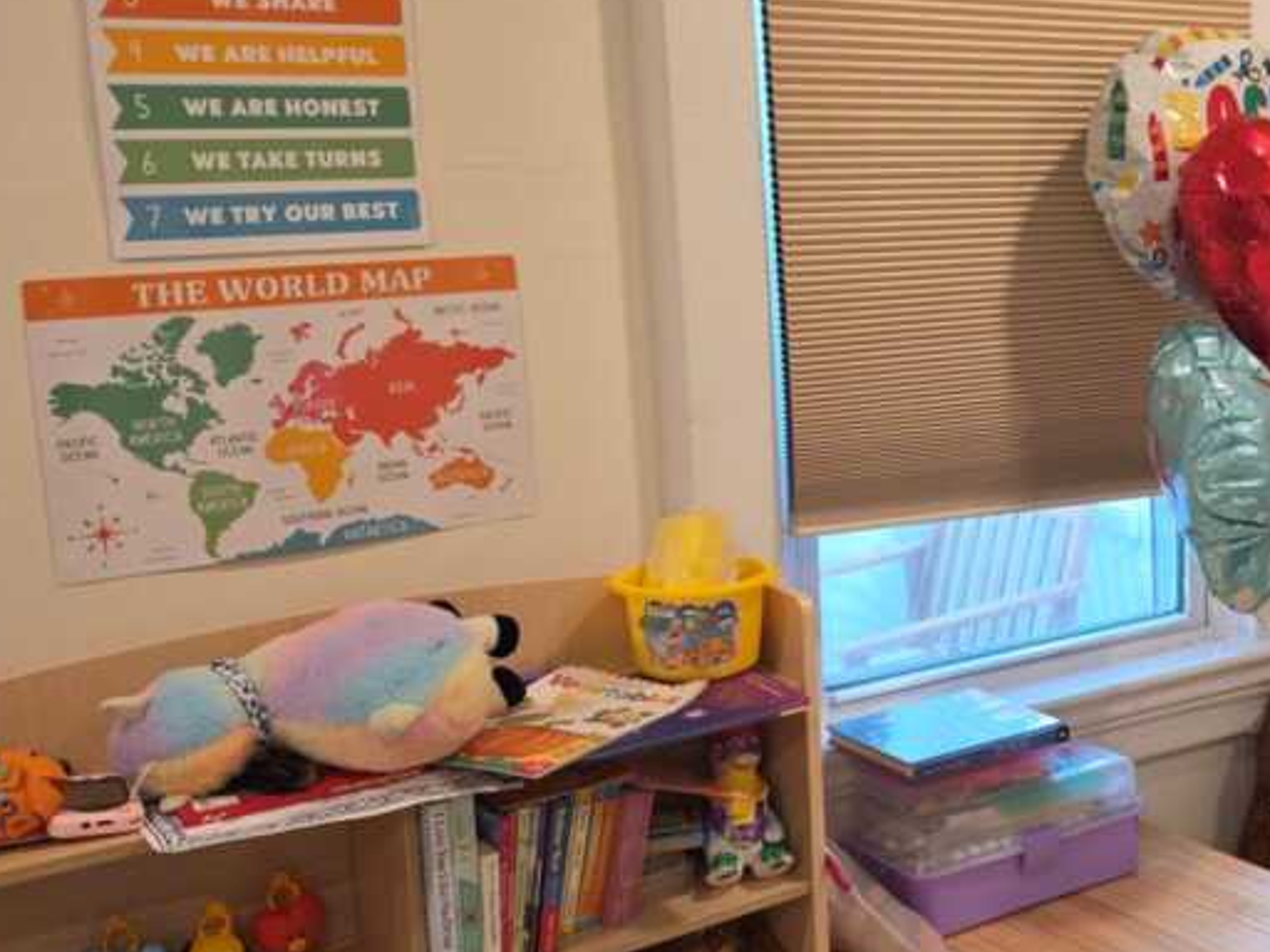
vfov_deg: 31.5
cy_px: 419
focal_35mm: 46
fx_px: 1688
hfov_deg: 37.4
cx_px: 1238
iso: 200
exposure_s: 1/120
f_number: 1.4
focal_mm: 6.5
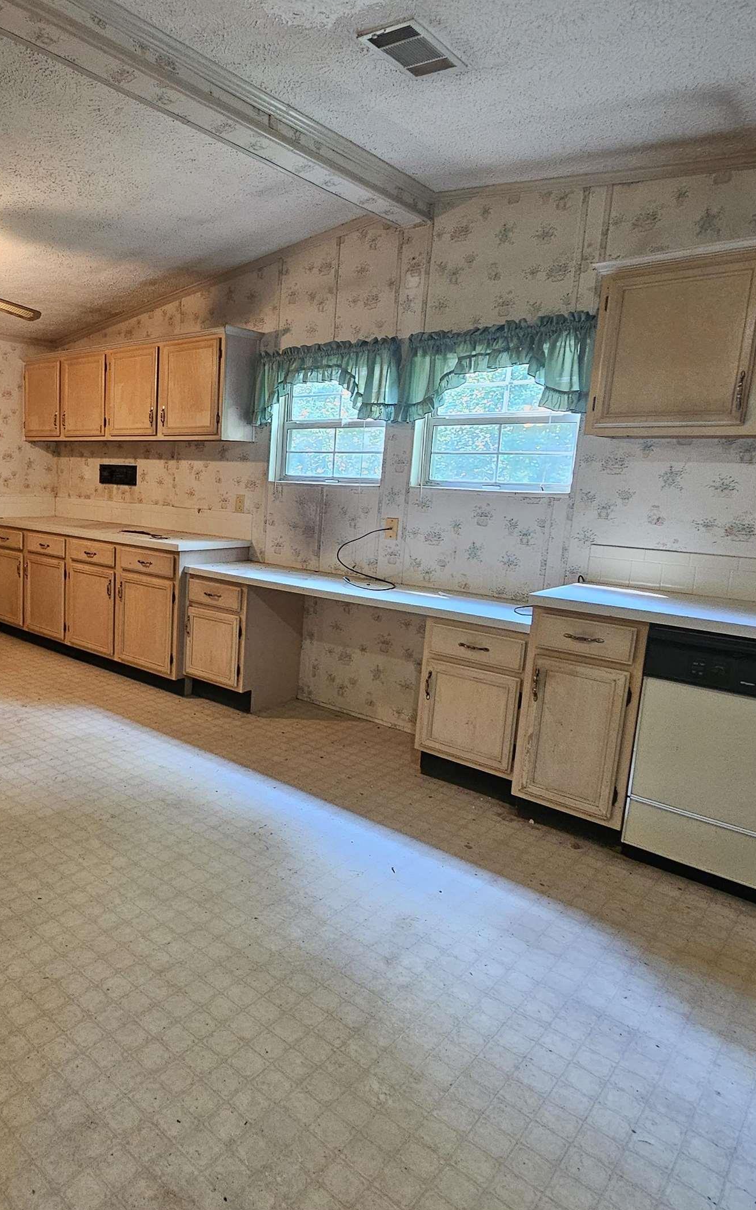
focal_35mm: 20
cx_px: 177
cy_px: 576
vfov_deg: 85.0
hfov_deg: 56.3
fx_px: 659
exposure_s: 1/30
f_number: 2.2
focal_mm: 2.2
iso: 400
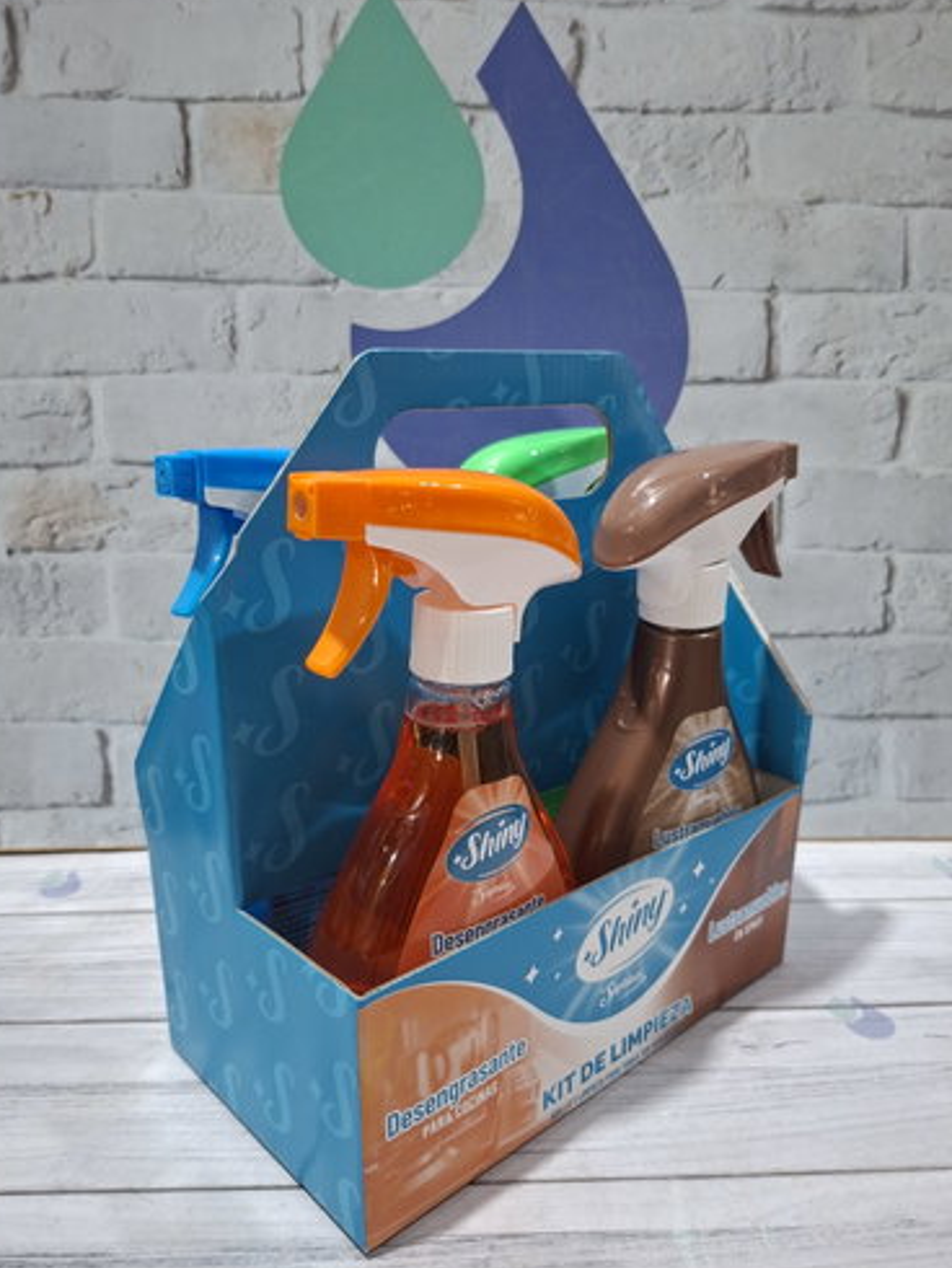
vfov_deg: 69.4
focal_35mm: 25
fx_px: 916
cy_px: 630
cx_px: 481
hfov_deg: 54.9
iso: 400
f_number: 1.8
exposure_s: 1/30
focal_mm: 5.54
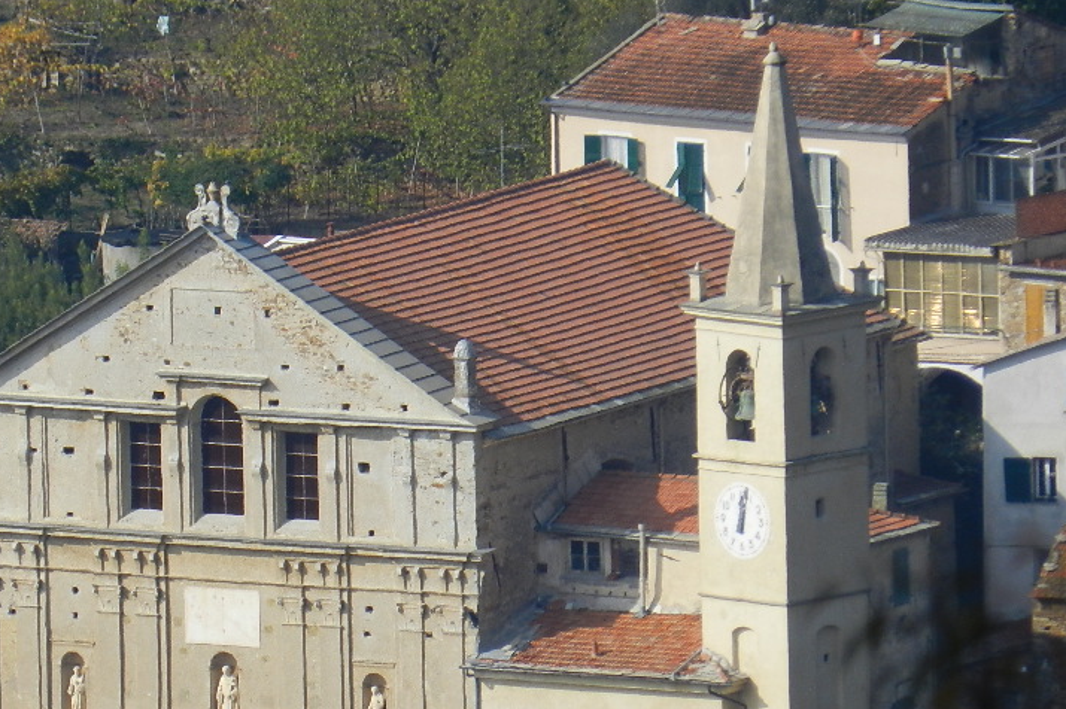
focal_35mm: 997
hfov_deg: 2.1
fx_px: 29507
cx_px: 377
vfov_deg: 1.4
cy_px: 484
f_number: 5.7
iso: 160
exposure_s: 1/800
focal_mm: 118.9
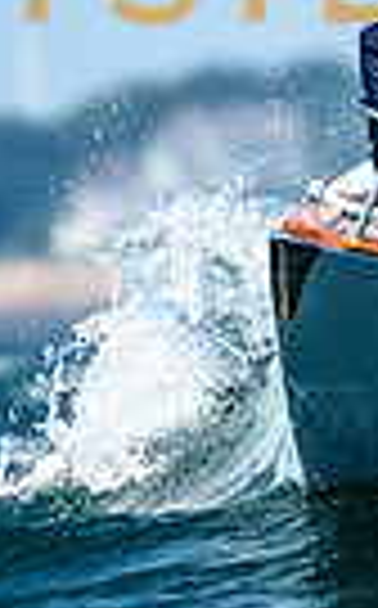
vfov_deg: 0.8
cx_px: 634
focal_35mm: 2626
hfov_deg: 0.5
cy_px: -70
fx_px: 43423
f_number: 5
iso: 400
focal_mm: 400
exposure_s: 1/3200
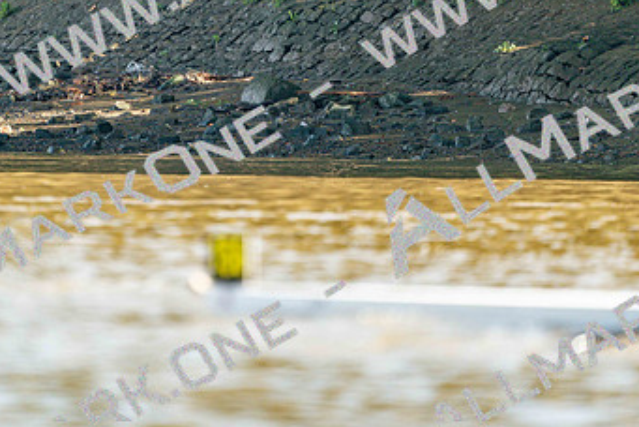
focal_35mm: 949
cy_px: 100
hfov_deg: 2.2
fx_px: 16859
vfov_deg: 1.5
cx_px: 225
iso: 640
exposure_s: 1/2500
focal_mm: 557.9
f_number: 4
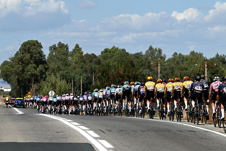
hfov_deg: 6.9
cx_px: 113
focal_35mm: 300
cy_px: 76
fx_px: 1883
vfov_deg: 4.6
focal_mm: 200
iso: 250
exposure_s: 1/1250
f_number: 9
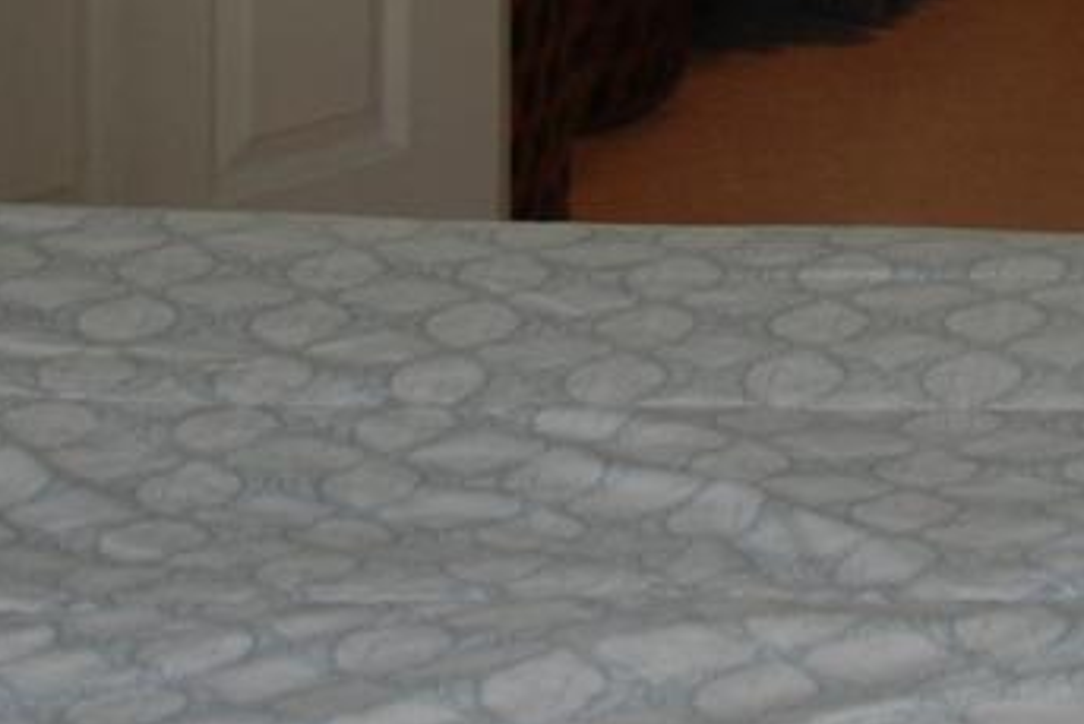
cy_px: -670
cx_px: 1703
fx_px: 7018
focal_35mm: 233
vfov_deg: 5.8
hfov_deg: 8.6
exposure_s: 1/30
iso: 200
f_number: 4
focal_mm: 26
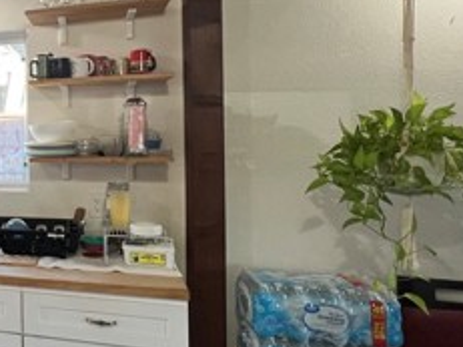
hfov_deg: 36.4
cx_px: -120
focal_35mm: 36
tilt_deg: -1.0
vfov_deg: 39.5
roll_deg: +1.6
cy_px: 138
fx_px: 481
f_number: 1.8
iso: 100
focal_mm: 1.57
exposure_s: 1/120
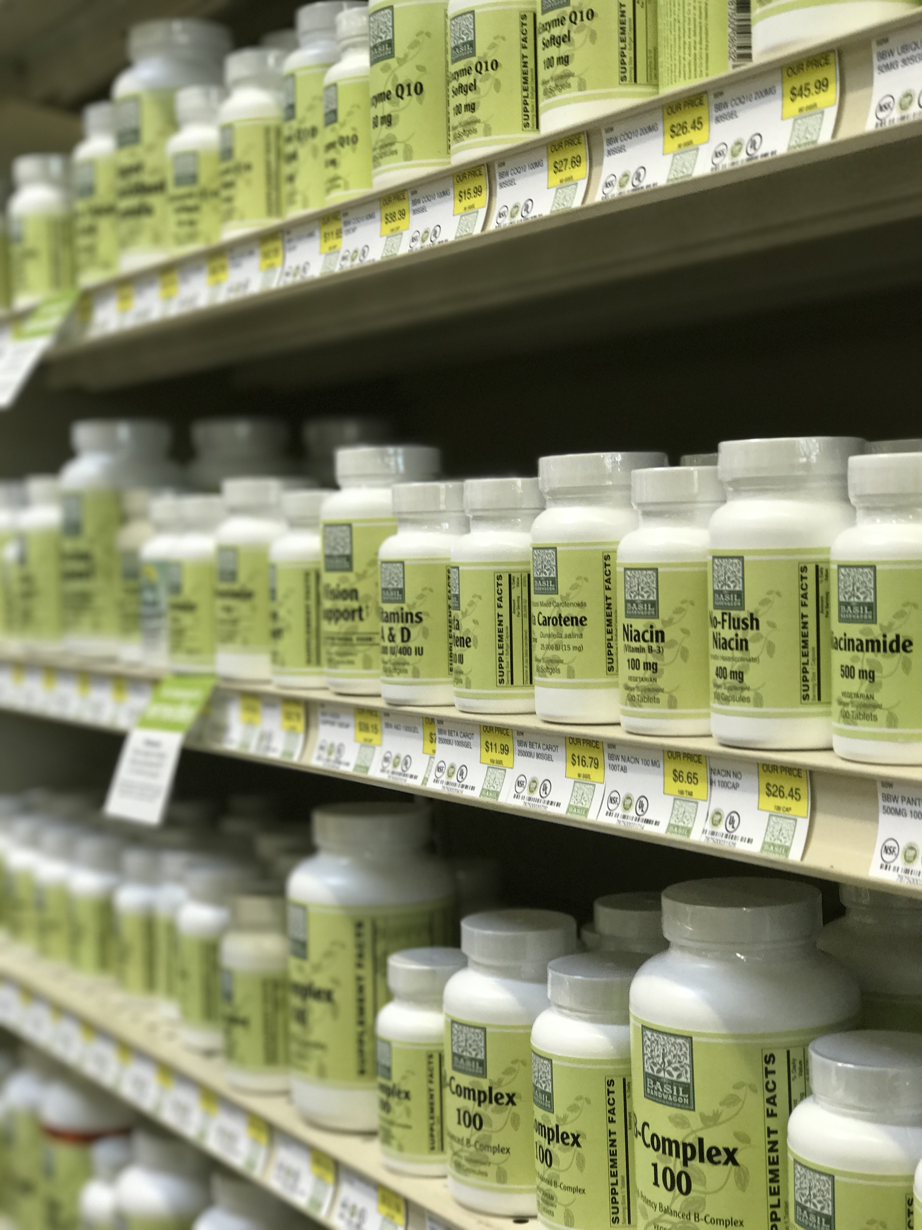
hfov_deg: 25.7
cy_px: 615
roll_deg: +1.4
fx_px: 2024
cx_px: 461
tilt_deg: -4.0
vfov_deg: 33.8
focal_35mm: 57
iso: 100
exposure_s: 1/60
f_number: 2.8
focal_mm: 6.6
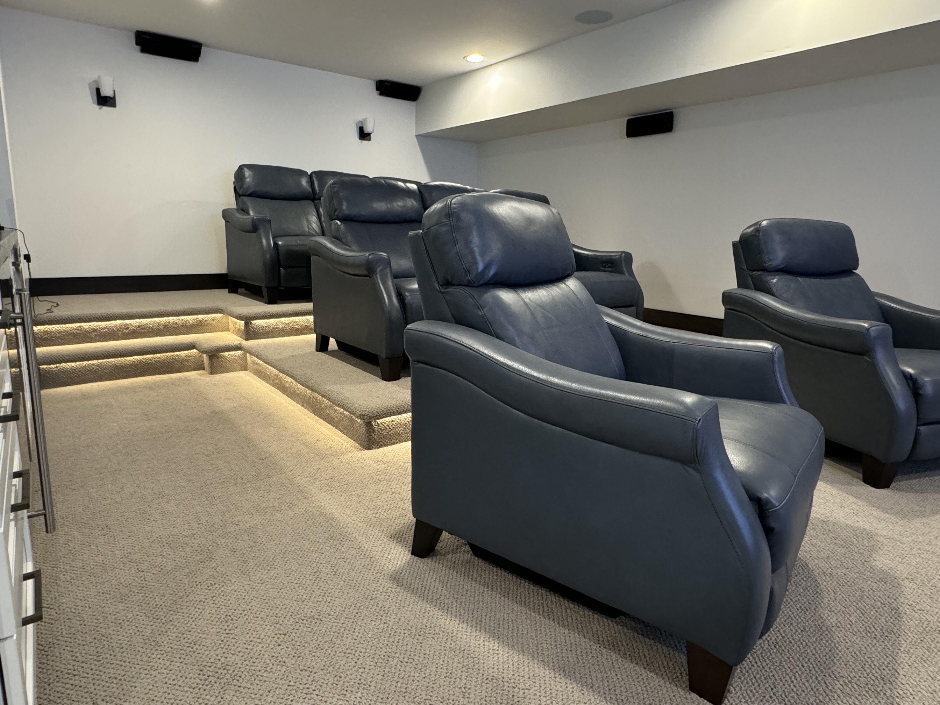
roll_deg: -2.4
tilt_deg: -10.3
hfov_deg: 79.0
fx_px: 570
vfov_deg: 63.4
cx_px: 451
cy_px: 330
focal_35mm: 21
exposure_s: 1/60
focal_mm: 2.22
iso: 320
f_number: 2.2
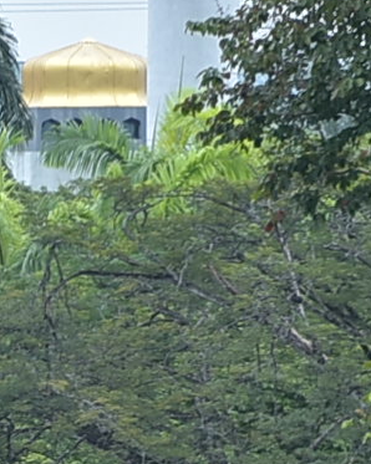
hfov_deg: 1.9
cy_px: 1126
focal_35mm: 791
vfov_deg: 2.4
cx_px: -788
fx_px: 10866
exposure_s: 1/320
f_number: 4.5
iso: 125
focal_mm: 70
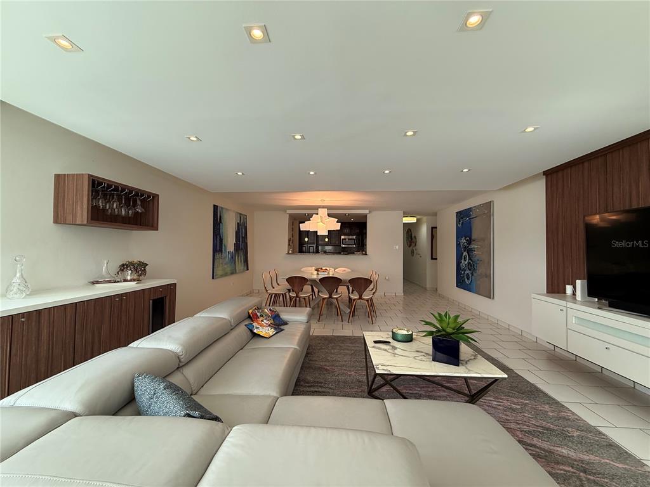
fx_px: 263
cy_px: 244
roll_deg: -0.6
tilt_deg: +1.4
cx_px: 325
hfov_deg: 102.1
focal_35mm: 14
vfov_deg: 85.7
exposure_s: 1/120
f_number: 2.2
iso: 80
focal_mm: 2.22
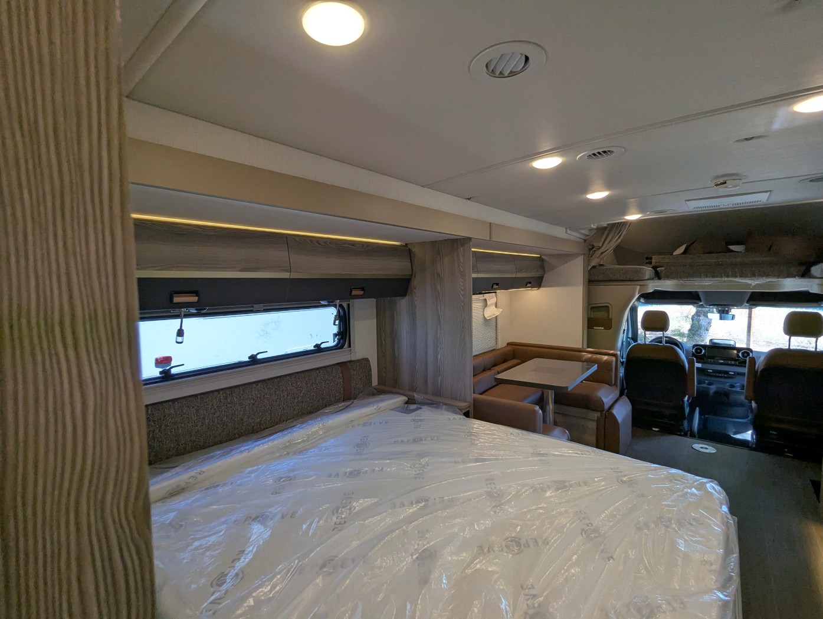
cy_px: 310
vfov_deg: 78.2
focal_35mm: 16
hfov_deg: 94.4
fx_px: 381
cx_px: 412
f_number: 2.2
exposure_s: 1/247
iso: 109
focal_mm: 2.35
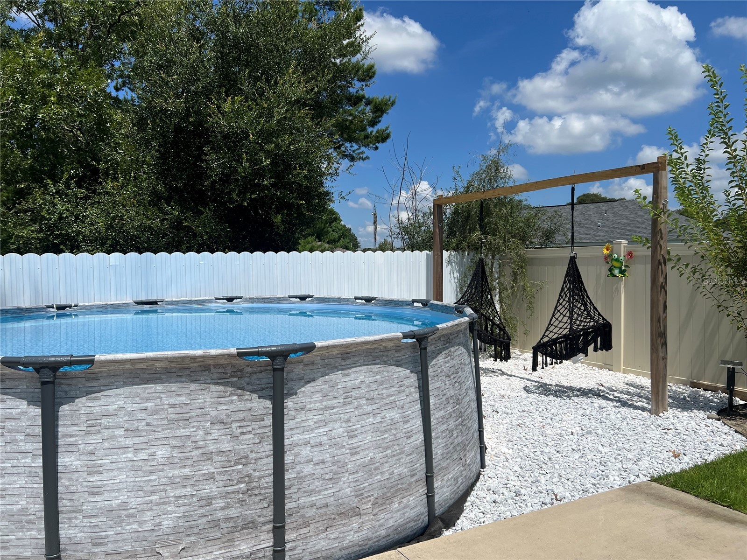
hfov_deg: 67.3
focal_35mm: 26
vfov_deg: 53.1
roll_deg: -0.3
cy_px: 280
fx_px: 561
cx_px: 374
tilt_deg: -3.1
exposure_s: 1/9434
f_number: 1.5
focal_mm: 5.7
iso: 50
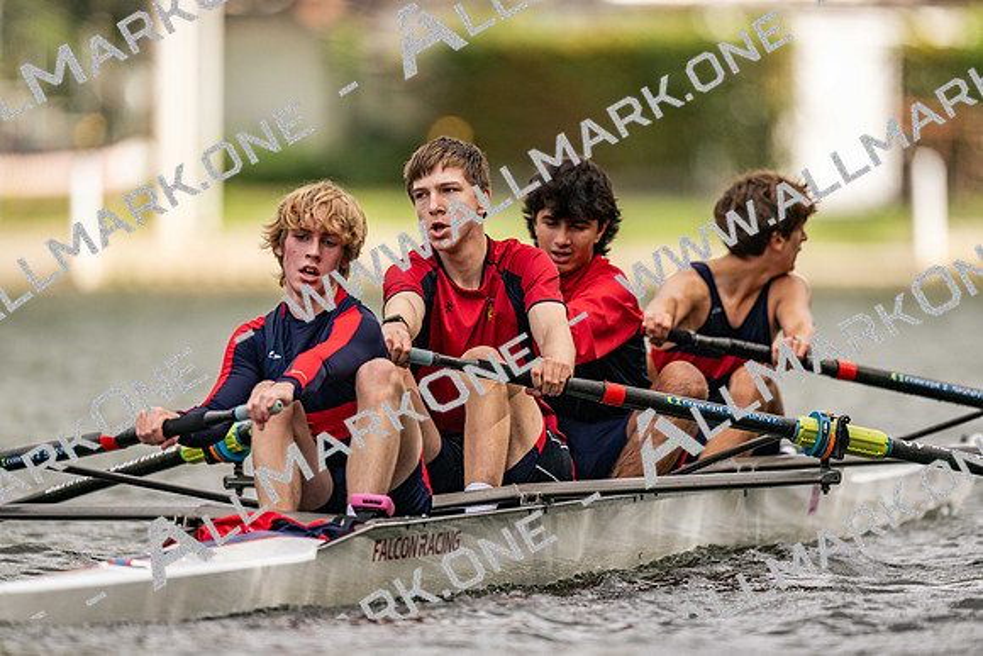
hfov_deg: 3.4
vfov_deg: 2.3
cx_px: 492
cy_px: 328
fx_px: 16386
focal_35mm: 600
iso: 400
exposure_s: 1/2500
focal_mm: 600
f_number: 4
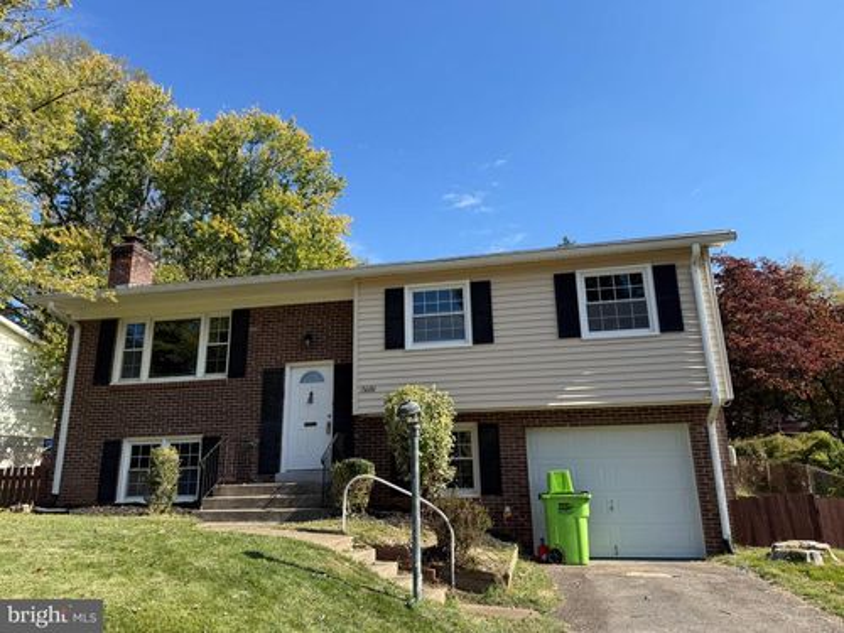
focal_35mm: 24
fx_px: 585
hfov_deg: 71.6
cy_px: 316
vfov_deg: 56.8
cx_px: 422
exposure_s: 1/2611
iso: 80
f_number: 1.78
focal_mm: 6.76
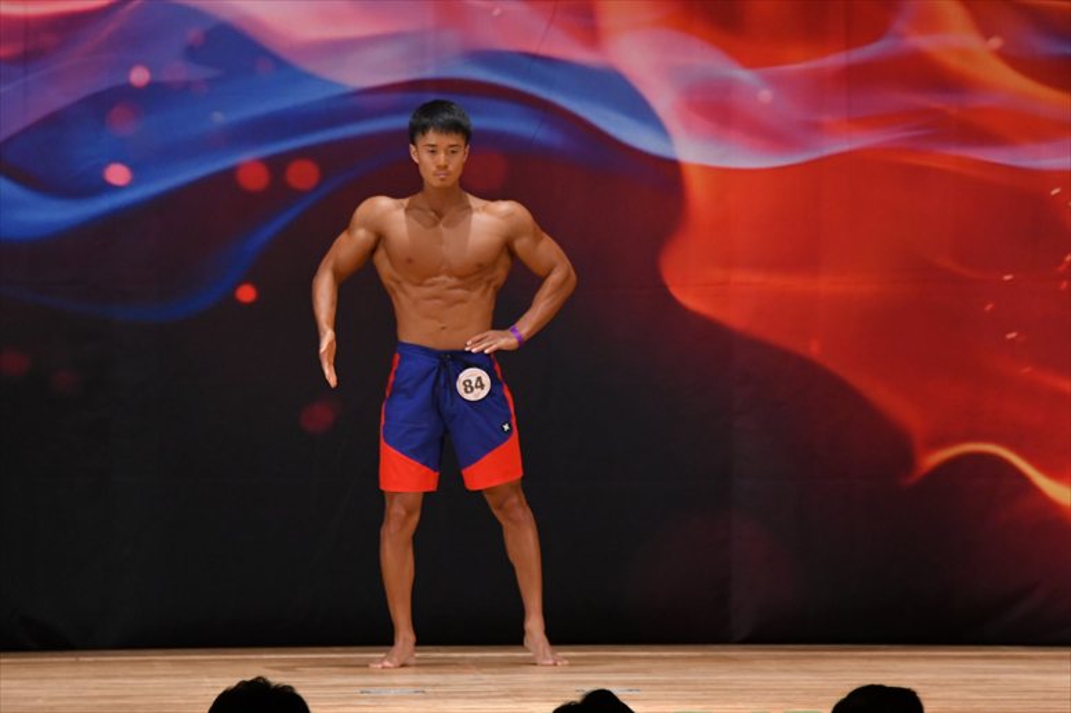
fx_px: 8029
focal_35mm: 270
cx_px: 536
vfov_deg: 5.1
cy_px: 356
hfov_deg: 7.6
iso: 3200
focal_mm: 180
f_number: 5.6
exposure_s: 1/400
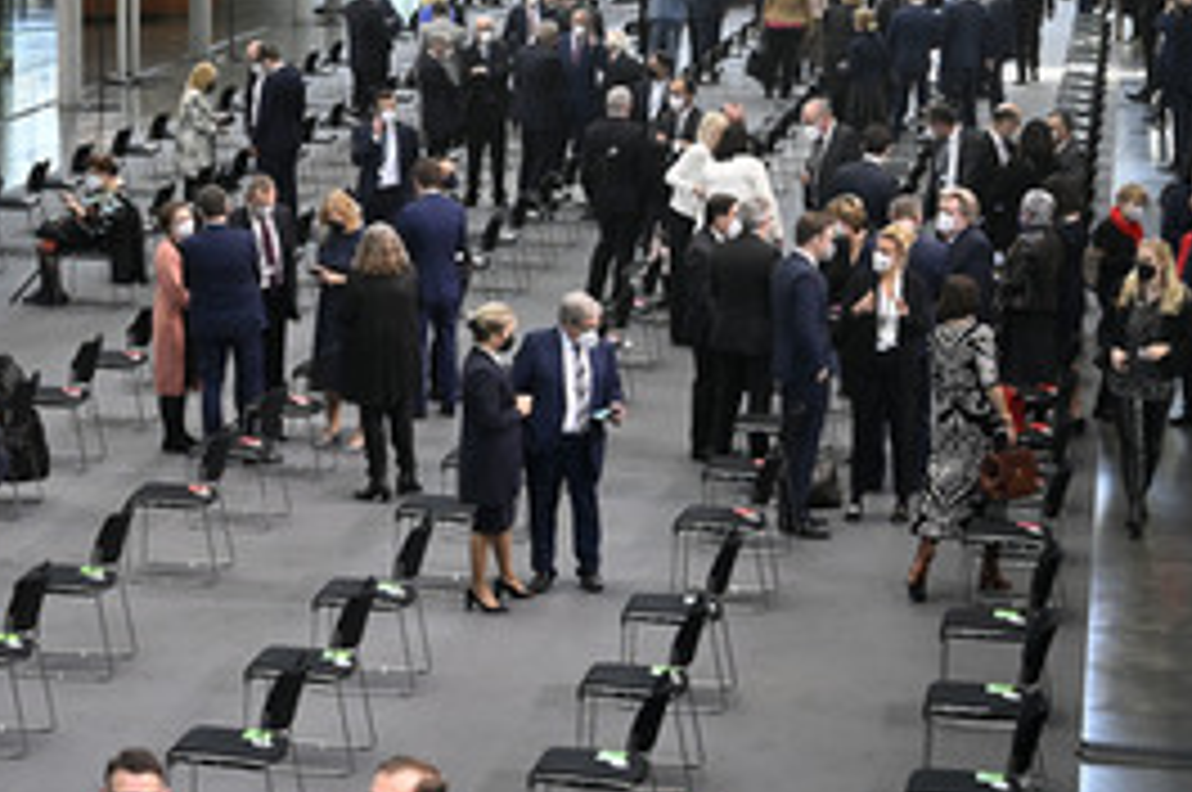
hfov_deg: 17.1
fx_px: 3935
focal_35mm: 119
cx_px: 304
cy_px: 418
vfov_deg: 11.5
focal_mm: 70
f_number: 5.6
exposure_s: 1/400
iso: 8000
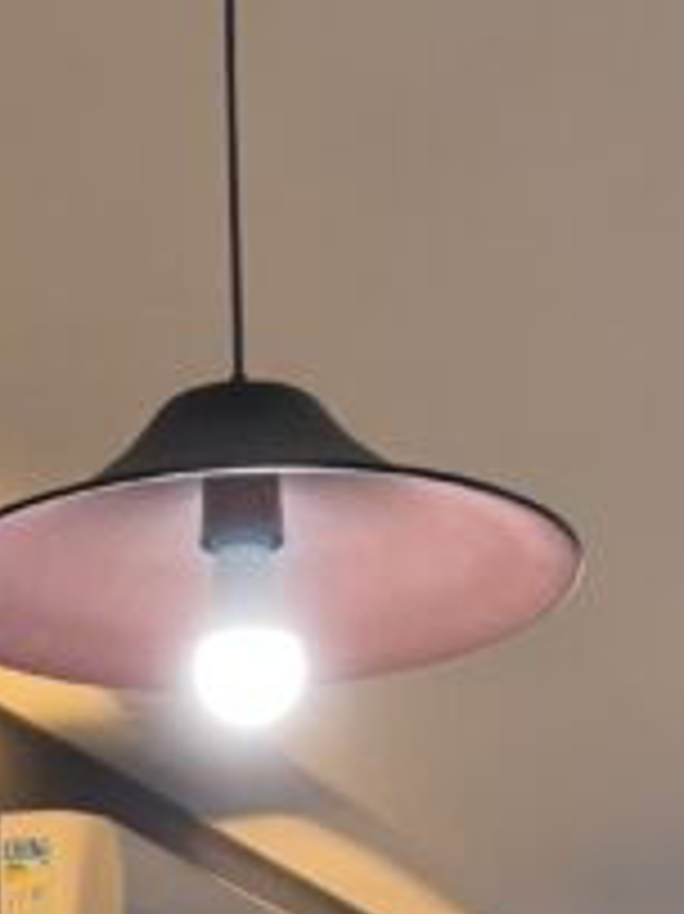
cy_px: 1981
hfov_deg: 12.2
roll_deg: +1.1
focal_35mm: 121
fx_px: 3191
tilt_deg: -7.7
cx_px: 176
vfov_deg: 13.3
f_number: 1.78
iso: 160
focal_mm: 6.76
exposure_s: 1/60
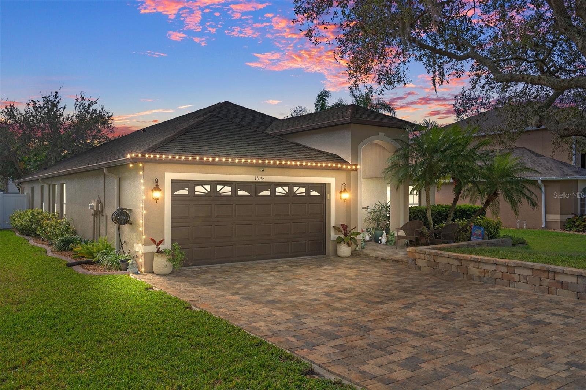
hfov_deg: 63.7
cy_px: 195
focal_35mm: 29
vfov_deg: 44.9
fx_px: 472
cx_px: 293
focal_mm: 29
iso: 320
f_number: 8
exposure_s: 1/100
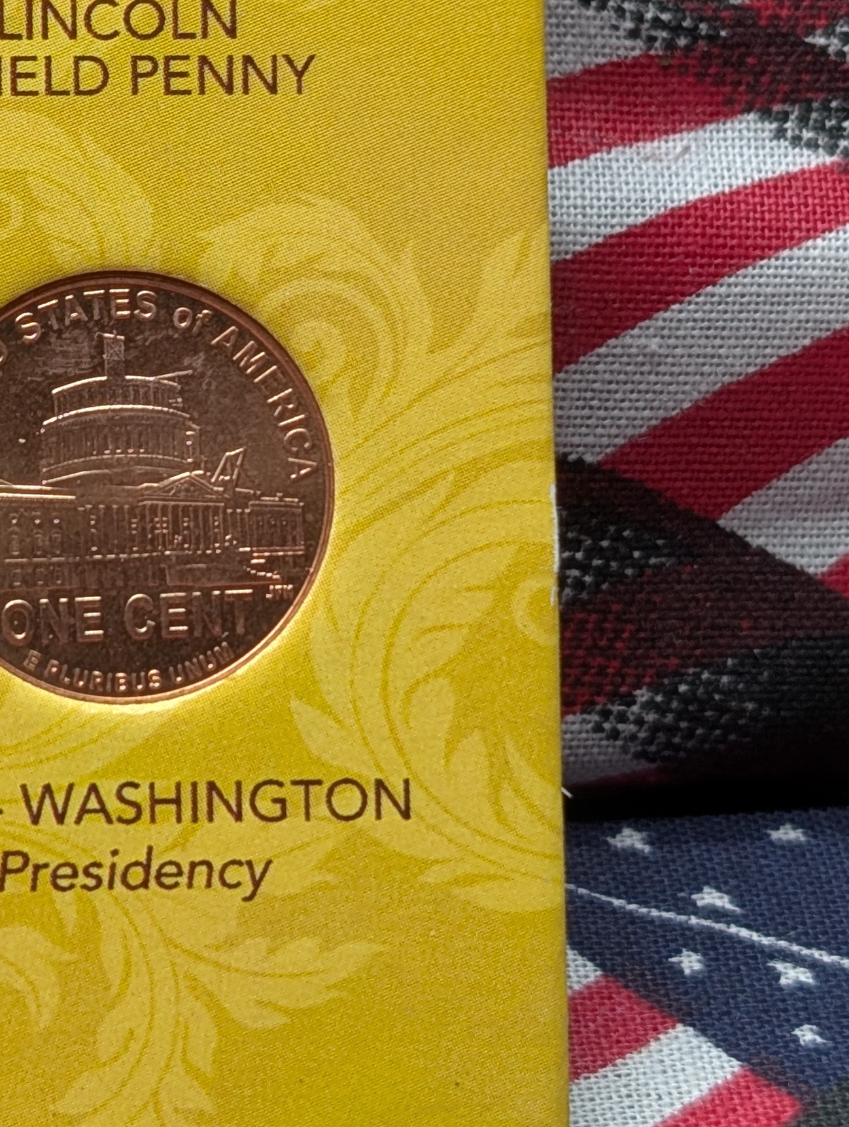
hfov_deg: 12.6
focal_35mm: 116
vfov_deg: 16.9
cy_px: 302
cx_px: -95
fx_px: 3783
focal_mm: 6.9
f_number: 1.68
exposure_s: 1/28
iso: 19
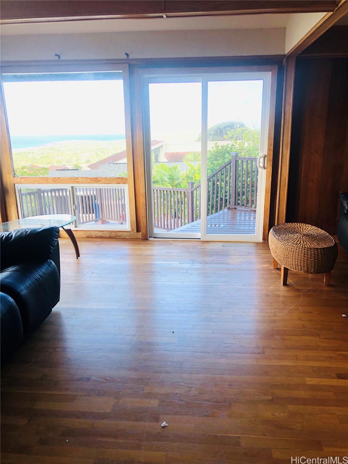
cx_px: 174
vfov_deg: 63.4
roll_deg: +1.2
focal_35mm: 28
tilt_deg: -15.9
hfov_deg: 49.7
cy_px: 232
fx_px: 375
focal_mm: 4
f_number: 1.8
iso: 25
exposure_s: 1/120
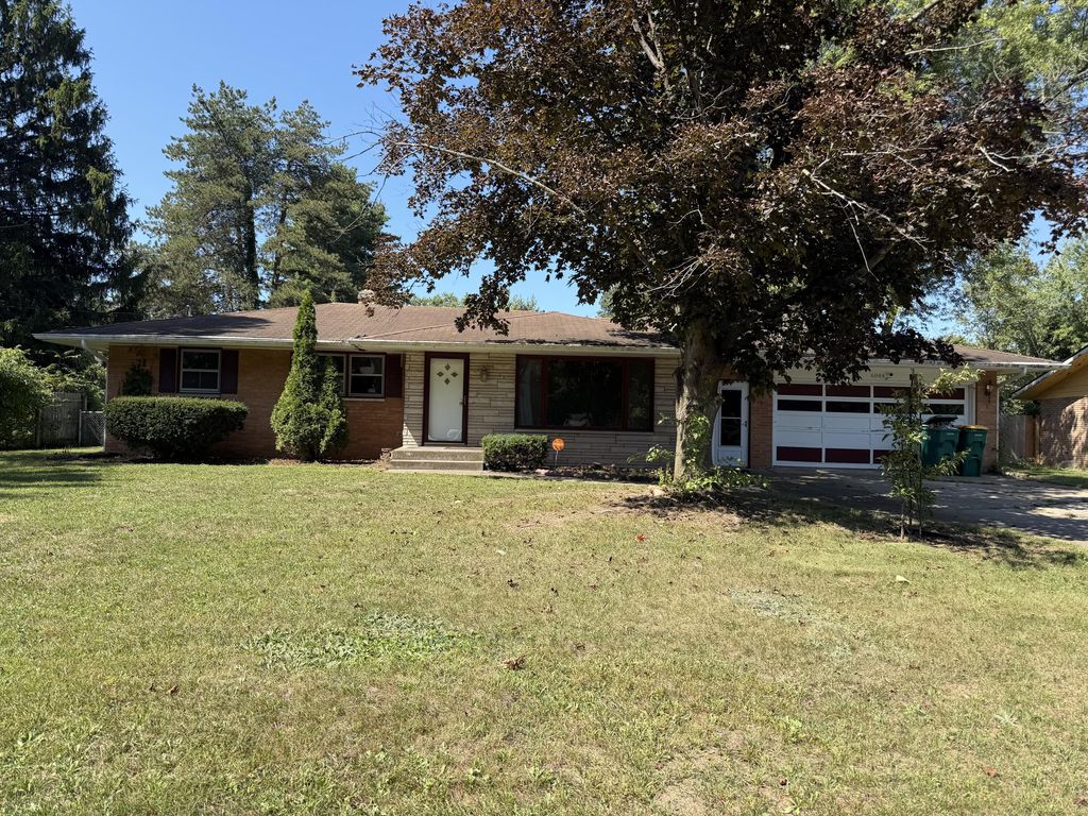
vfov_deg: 56.8
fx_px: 754
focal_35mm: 24
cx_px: 544
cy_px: 408
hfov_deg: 71.6
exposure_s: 1/1949
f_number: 1.78
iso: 80
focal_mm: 6.76
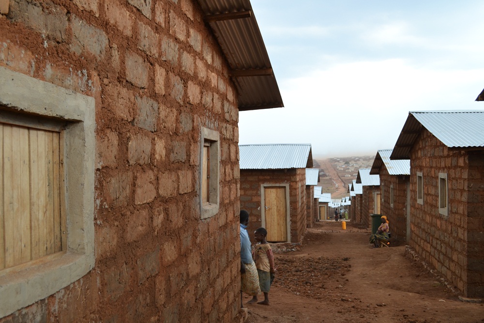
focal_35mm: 36
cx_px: 242
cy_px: 162
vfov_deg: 36.9
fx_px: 484
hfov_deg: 53.1
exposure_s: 1/125
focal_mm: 24
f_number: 5.6
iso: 220
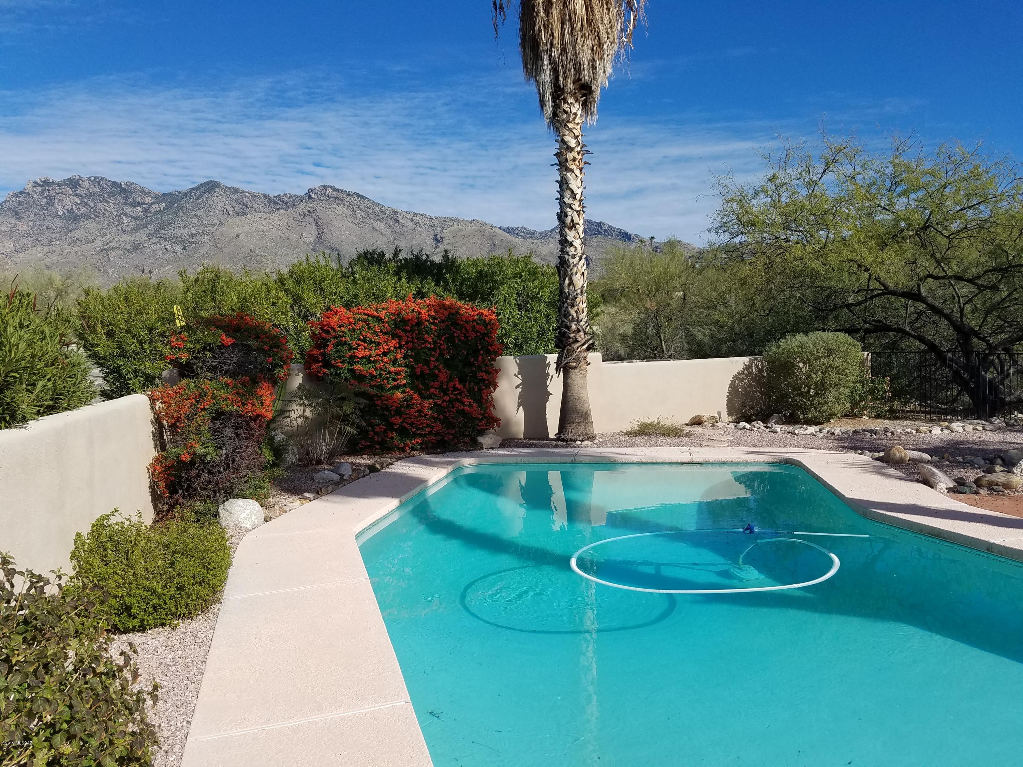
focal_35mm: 26
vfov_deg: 53.1
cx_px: 512
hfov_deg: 67.3
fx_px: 768
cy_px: 384
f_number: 1.7
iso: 50
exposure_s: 1/3880
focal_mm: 4.2
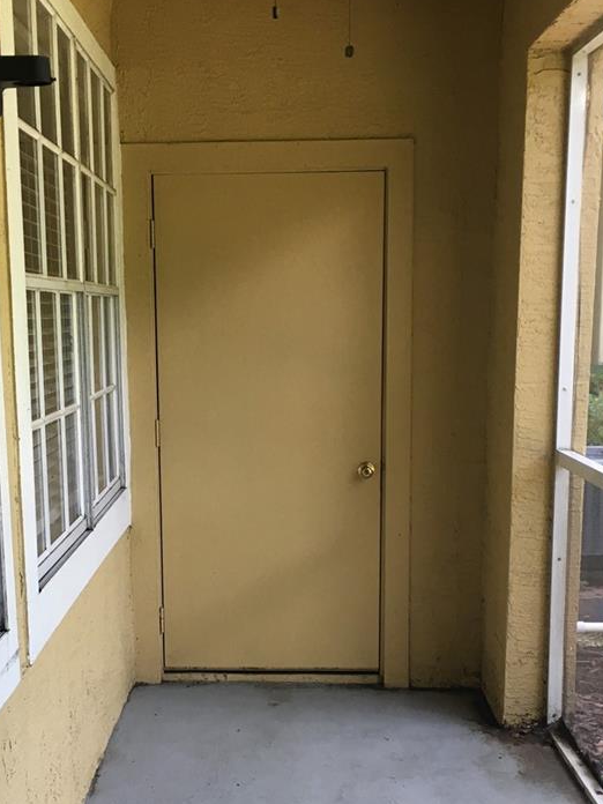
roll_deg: +0.2
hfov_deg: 29.1
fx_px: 1161
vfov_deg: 37.8
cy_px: 530
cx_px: 250
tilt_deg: -8.8
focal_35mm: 50
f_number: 2.2
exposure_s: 1/30
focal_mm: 4.15
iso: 25
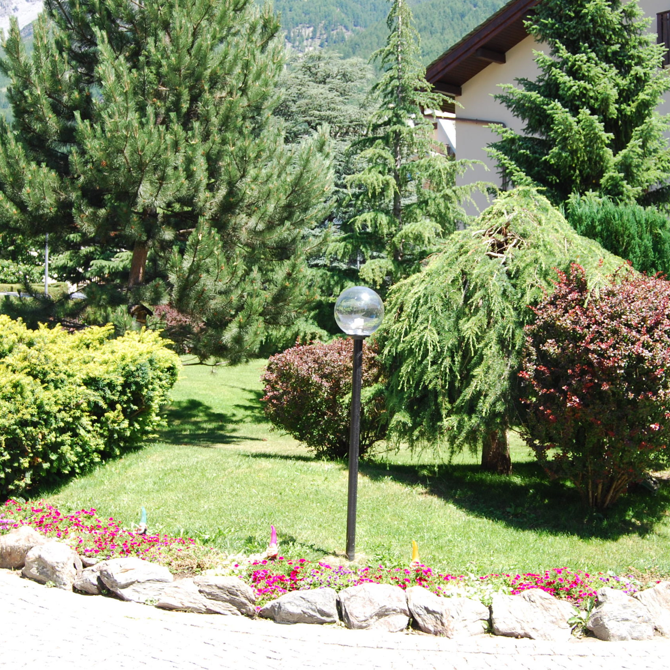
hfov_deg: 34.0
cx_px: 364
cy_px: 335
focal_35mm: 50
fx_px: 1095
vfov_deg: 34.0
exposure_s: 1/200
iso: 200
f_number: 7.1
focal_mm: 26
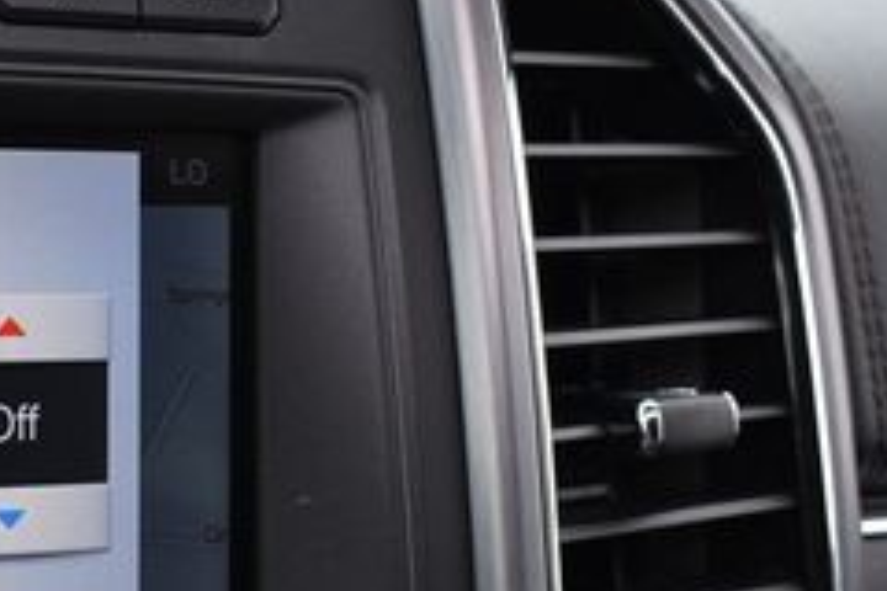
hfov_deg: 20.1
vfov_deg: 14.2
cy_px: 268
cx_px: -133
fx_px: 2365
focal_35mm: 96
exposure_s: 1/250
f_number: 5
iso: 400
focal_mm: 24
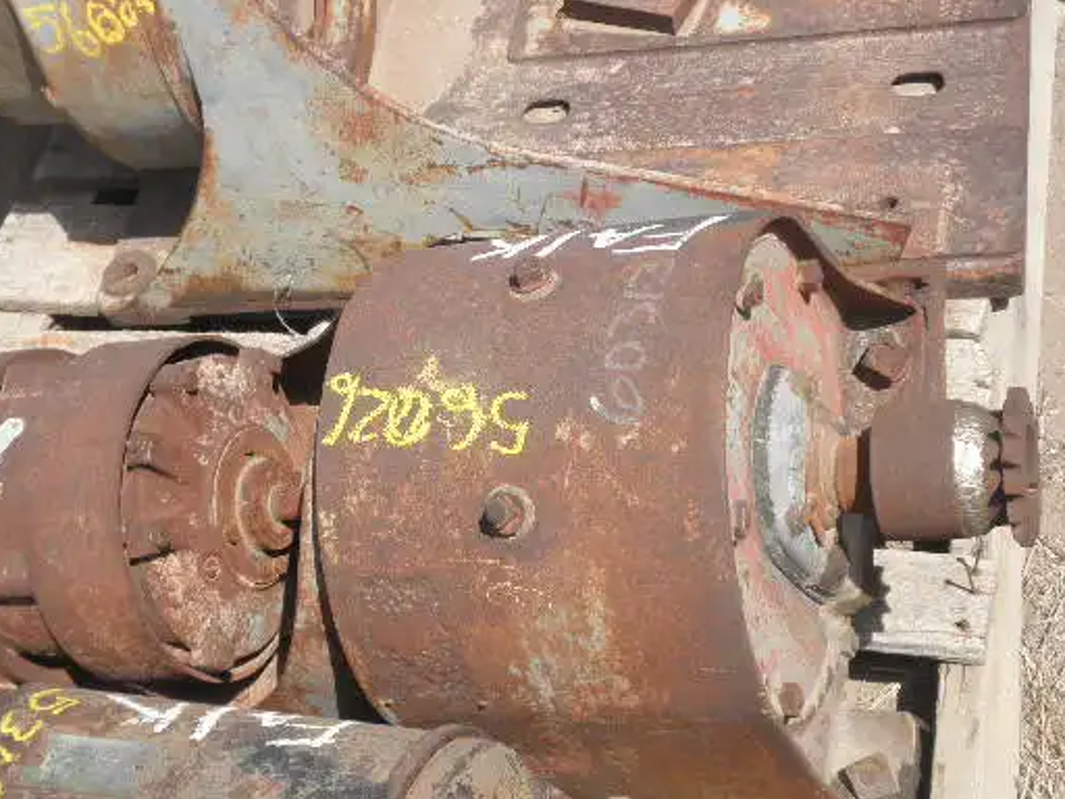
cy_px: 433
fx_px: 1692
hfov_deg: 34.9
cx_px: 456
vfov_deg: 26.6
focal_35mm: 55
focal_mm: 7.9
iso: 64
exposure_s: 1/100
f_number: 9.6
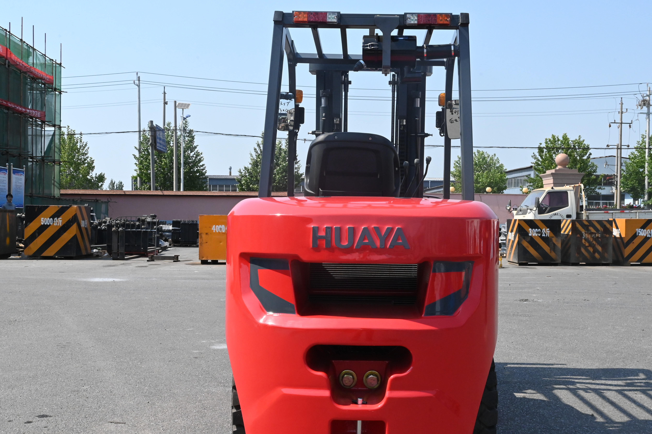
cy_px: 235
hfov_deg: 46.7
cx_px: 367
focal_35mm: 42
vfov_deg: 32.1
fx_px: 753
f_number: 18
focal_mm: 34.5
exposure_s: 1/1250
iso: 2500
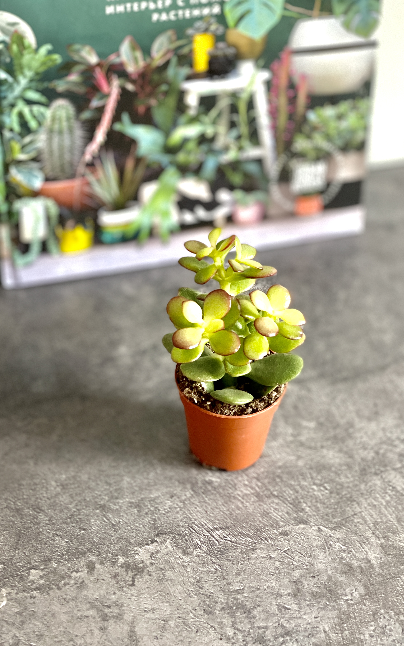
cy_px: 304
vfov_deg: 27.1
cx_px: 155
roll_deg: -1.5
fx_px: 1339
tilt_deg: -42.3
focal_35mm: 76
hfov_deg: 17.1
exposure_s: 1/40
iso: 250
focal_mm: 7.5
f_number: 2.2
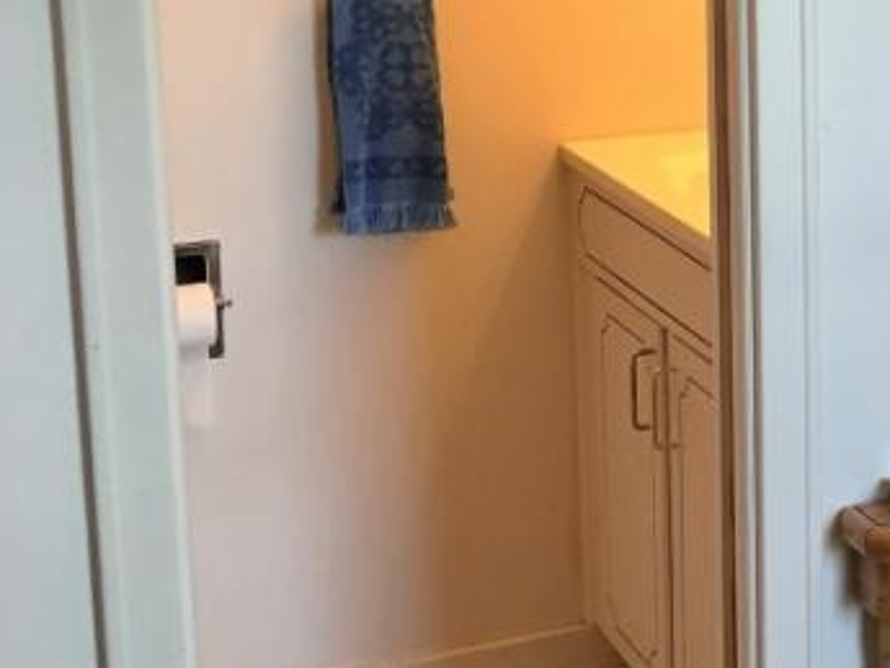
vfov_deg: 17.0
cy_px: 124
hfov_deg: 20.2
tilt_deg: -9.8
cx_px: 1259
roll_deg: -1.5
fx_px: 2212
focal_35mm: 86
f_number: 2.2
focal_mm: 4.15
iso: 32
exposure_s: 1/15
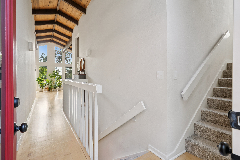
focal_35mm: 17
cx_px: 120
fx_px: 113
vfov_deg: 70.4
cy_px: 80
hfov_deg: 93.3
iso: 200
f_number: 8
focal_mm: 17
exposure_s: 1/13
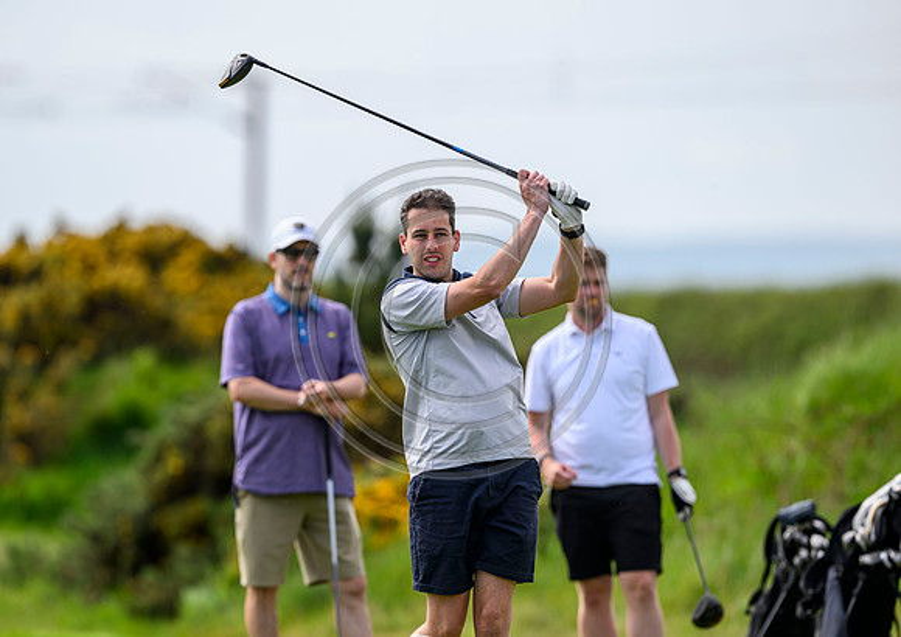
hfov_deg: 4.9
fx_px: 10616
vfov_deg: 3.4
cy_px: 318
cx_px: 423
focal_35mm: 416
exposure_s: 1/2500
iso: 500
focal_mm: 400
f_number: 4
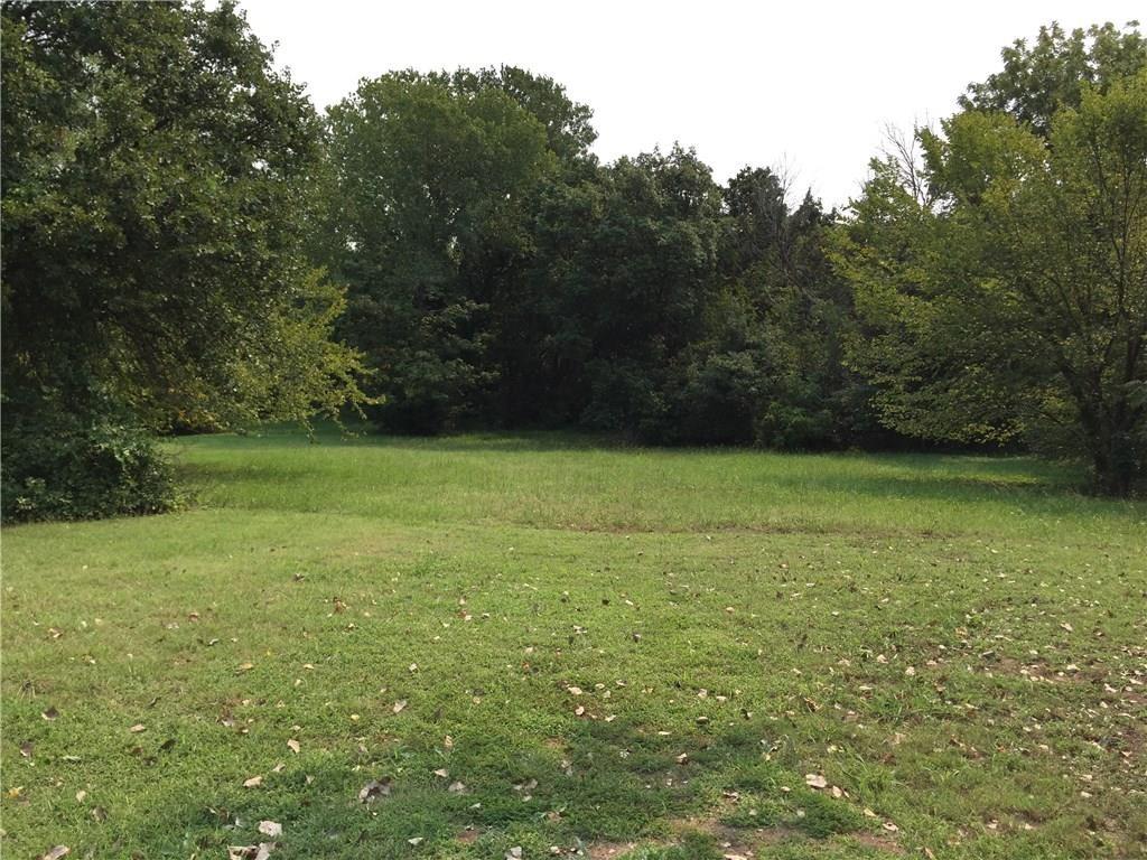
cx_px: 574
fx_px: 961
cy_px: 430
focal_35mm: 29
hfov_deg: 61.7
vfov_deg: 48.2
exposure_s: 1/1276
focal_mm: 4.15
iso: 32
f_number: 2.2
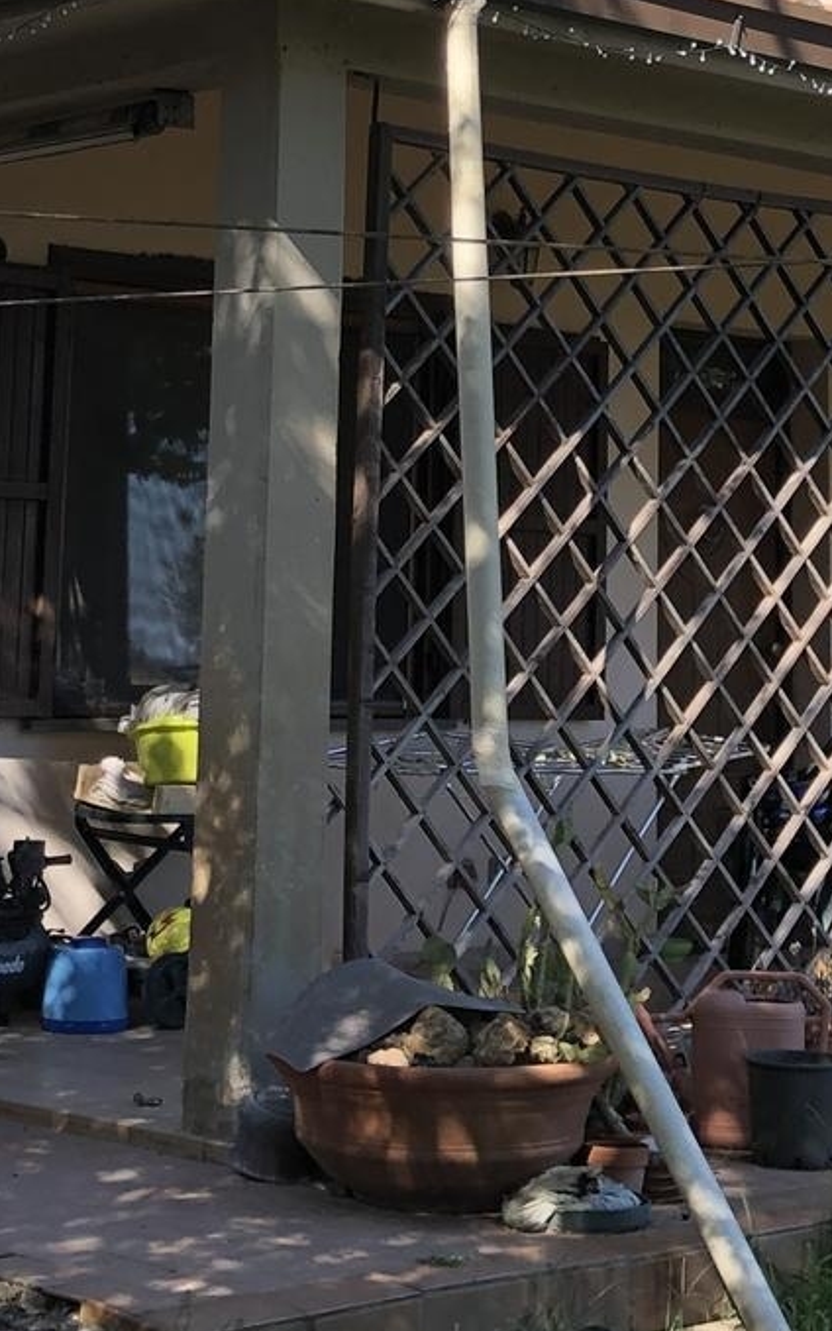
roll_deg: -1.3
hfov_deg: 15.5
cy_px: 169
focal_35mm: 84
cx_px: 557
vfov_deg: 24.0
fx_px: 3046
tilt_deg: +7.9
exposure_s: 1/426
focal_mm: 4
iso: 20
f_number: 1.8
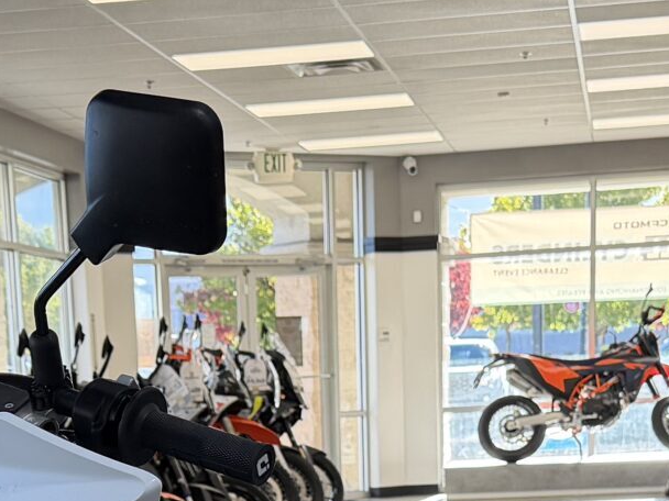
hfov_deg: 19.4
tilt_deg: -12.4
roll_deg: +2.2
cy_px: 790
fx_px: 1952
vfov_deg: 13.6
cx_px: 224
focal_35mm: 101
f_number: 1.78
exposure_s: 1/210
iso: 125
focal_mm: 6.76
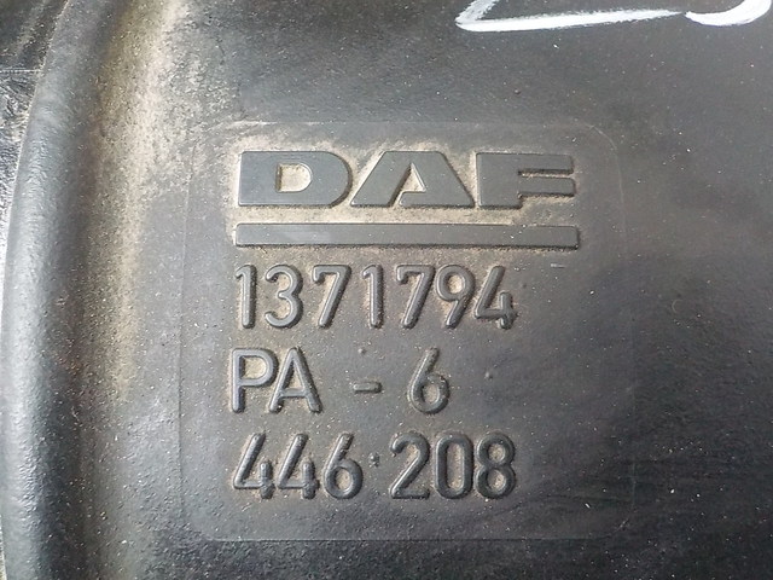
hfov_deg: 60.0
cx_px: 386
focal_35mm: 30
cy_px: 290
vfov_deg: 46.8
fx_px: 670
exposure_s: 1/50
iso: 800
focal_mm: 4.1
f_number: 3.3
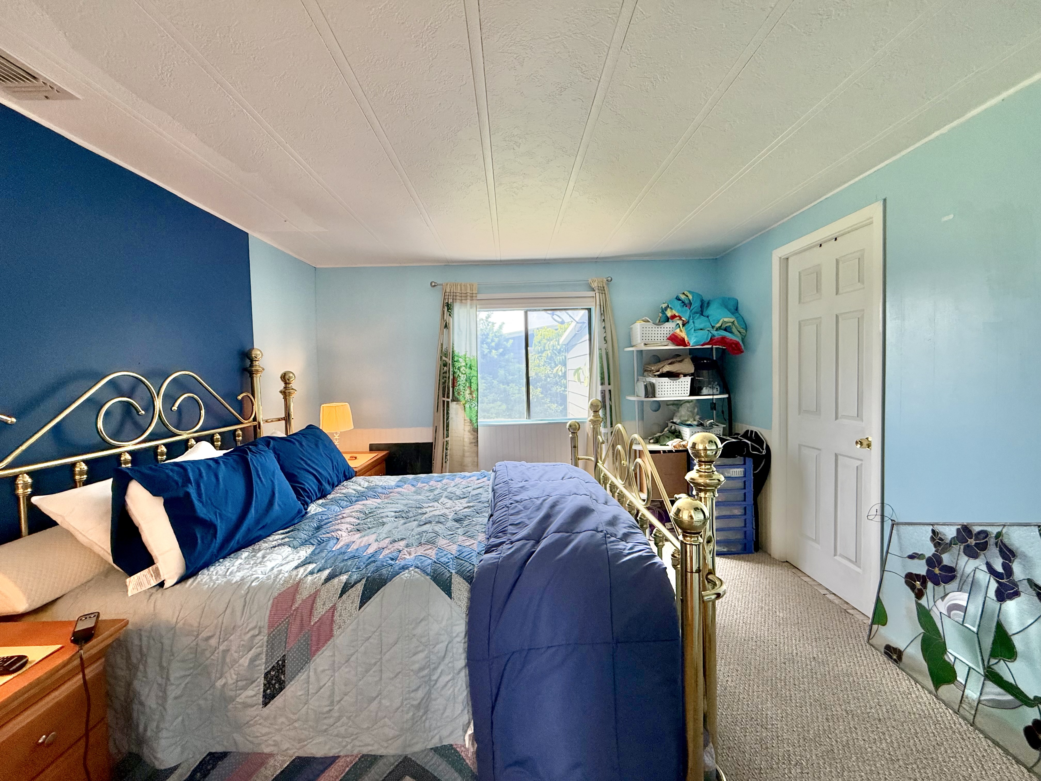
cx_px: 520
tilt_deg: -2.2
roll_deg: +1.6
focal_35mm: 14
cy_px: 390
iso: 320
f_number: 2.2
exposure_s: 1/120
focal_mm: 2.22
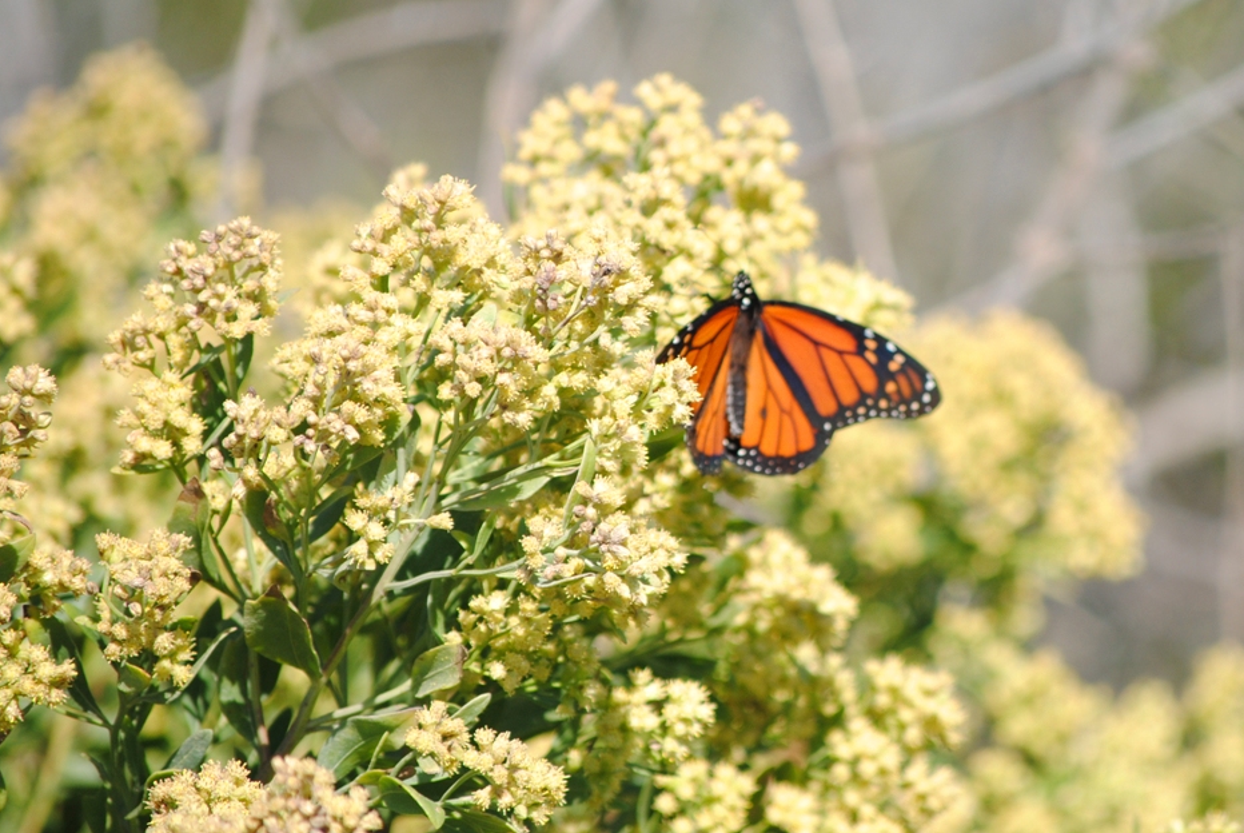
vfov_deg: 3.7
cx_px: 770
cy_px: 367
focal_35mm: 374
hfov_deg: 5.5
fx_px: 12940
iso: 200
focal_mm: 200
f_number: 5.6
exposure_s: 1/500
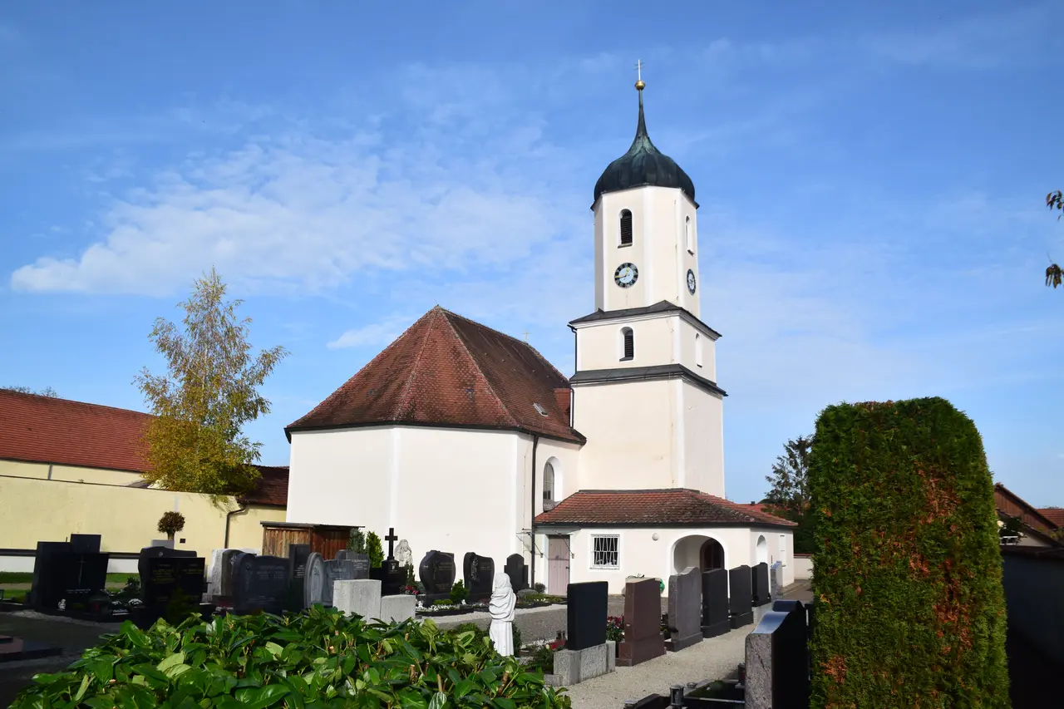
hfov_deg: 67.4
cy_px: 354
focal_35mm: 27
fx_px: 798
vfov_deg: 47.9
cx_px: 532
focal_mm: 18
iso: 250
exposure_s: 1/500
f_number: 11
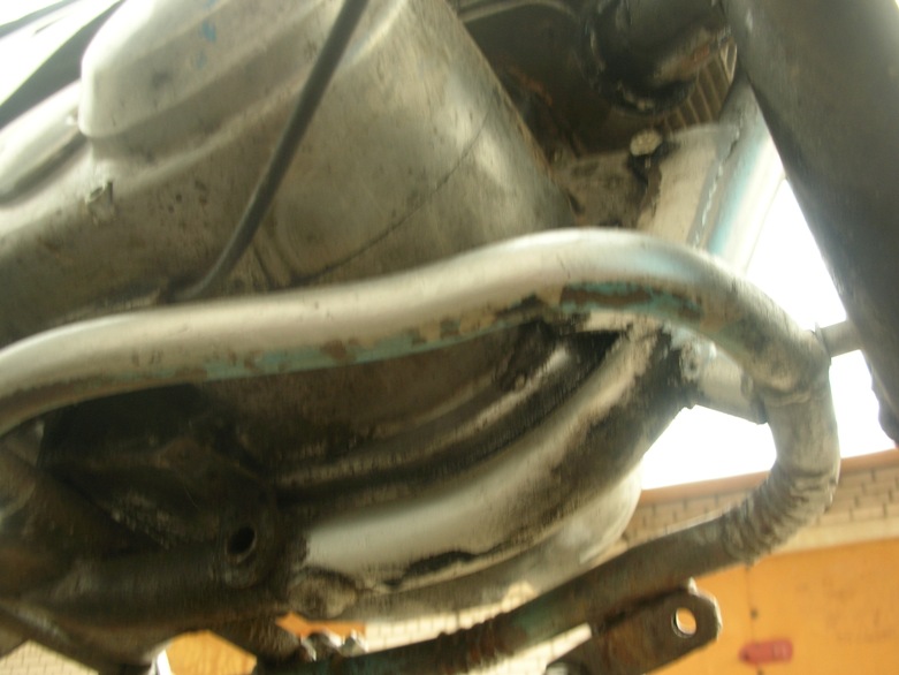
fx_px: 909
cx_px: 450
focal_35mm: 35
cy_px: 338
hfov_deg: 52.6
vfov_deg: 40.7
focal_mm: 5.8
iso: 50
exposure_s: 1/25.8
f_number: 3
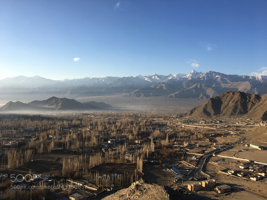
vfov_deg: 48.2
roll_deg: -0.8
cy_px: 100
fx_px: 224
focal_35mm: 29
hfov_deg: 61.7
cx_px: 134
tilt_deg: -1.9
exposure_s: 1/986
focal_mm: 4.15
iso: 25
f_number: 2.2
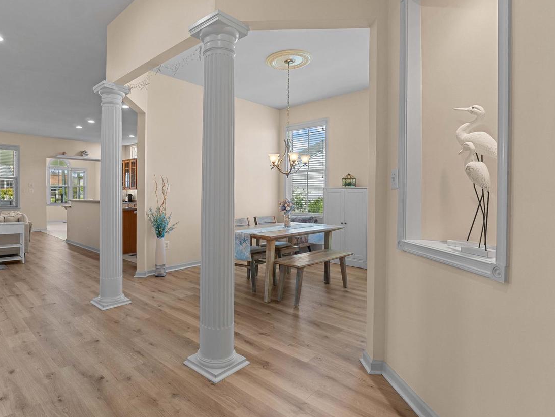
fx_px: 317
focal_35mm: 20
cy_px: 191
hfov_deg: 81.4
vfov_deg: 66.5
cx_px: 221
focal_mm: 10.4
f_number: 7.1
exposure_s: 1/2.5
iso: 200
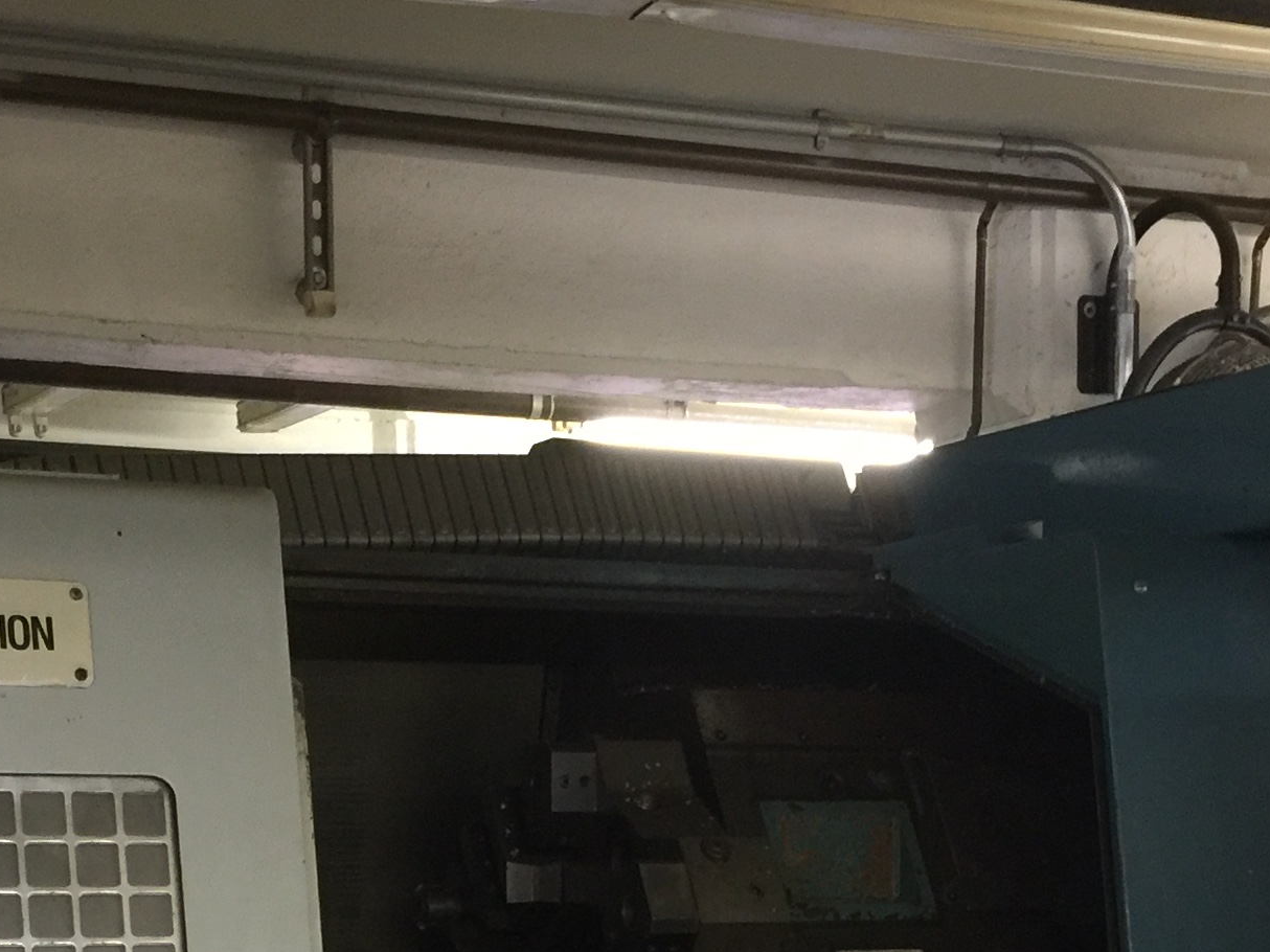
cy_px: 1255
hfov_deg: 25.0
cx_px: 573
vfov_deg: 17.6
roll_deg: -0.5
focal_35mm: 78
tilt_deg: -7.9
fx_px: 2861
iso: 100
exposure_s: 1/15
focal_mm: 4.15
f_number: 2.2
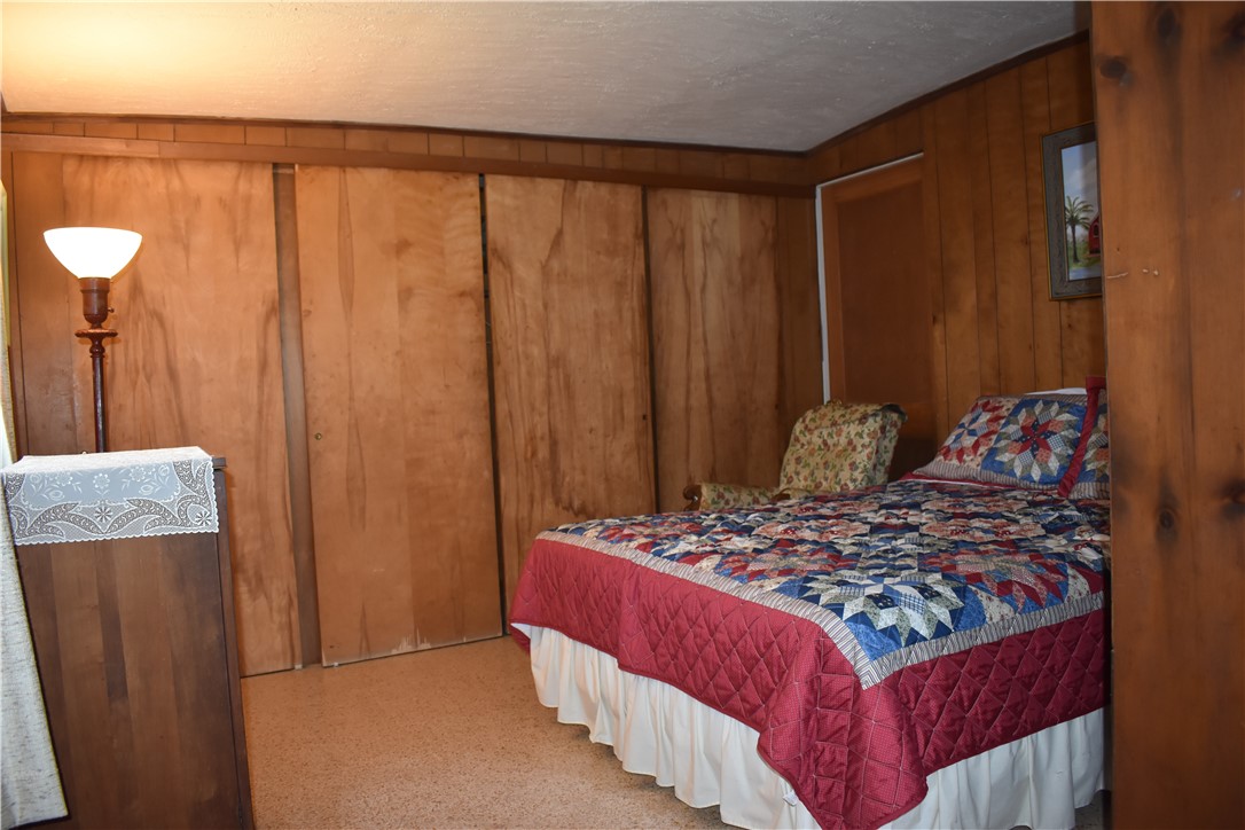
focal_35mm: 27
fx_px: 934
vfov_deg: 47.9
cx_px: 622
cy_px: 415
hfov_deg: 67.4
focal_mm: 18
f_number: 4
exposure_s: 1/60
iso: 800
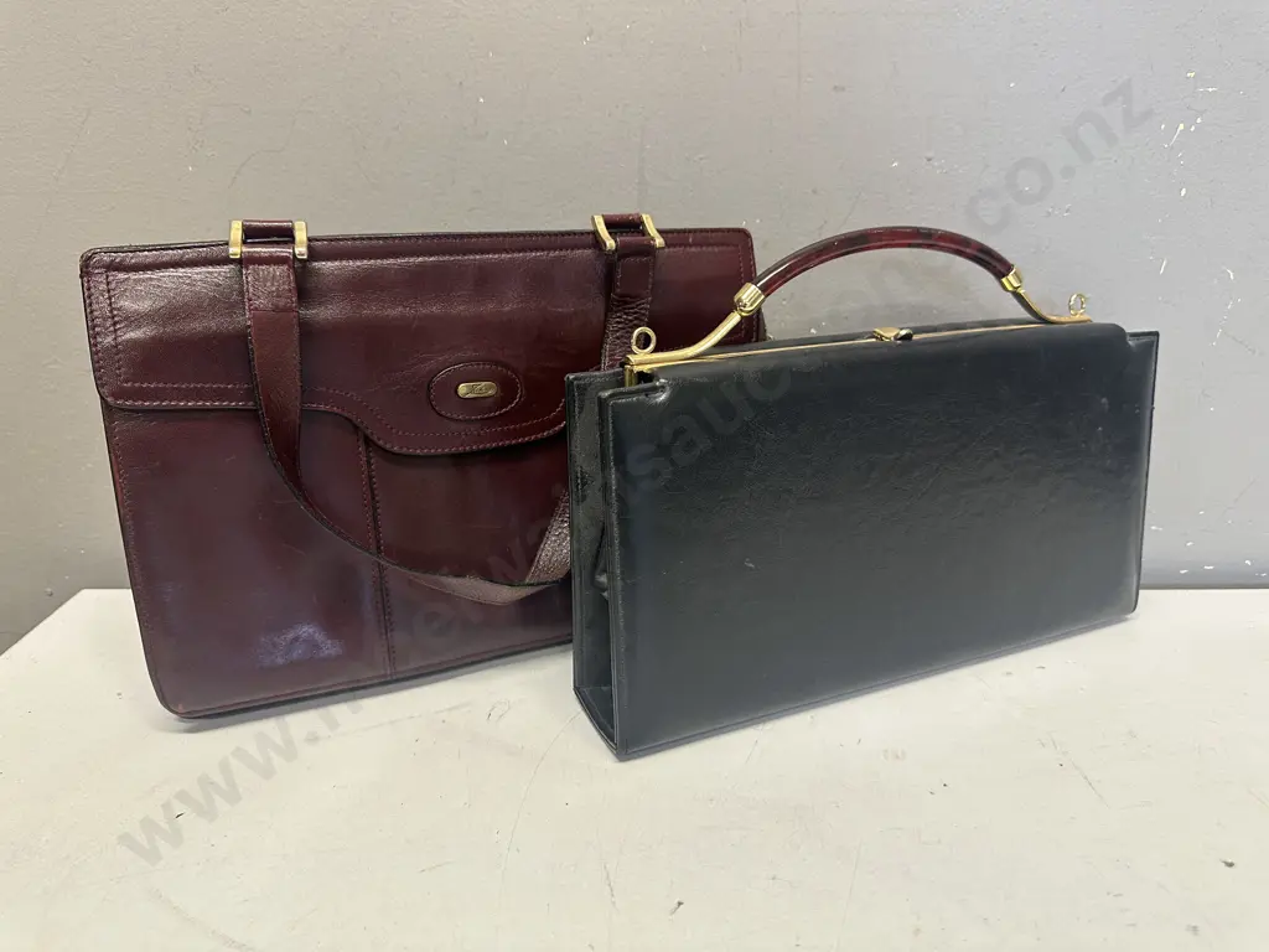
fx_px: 880
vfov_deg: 56.8
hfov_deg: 71.6
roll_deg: +0.1
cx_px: 634
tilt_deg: -17.6
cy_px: 476
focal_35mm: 24
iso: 200
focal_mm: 6.86
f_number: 1.78
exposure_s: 1/100
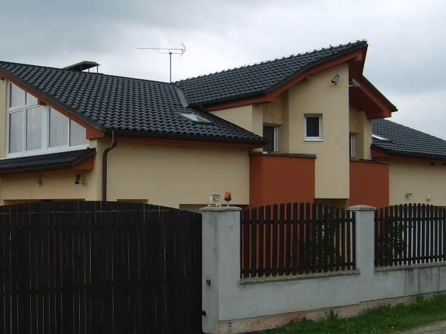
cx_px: 195
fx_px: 696
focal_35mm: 54
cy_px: 166
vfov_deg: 27.0
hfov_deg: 35.5
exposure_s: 1/500
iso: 50
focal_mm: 5.8
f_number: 2.8
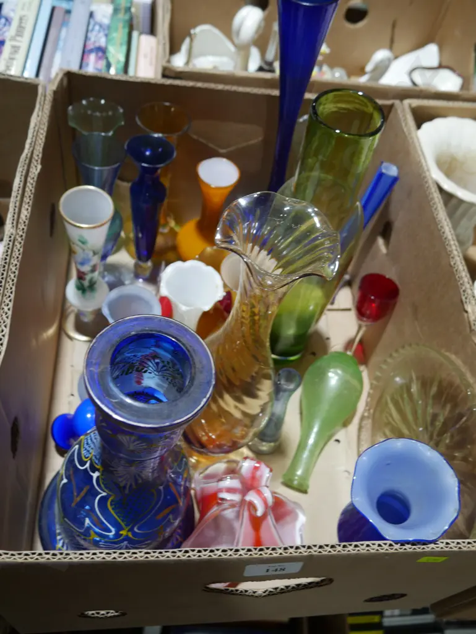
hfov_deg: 46.8
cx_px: 238
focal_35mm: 30
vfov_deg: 59.9
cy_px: 317
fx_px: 550
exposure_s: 1/60
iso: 250
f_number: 3.6
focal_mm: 15
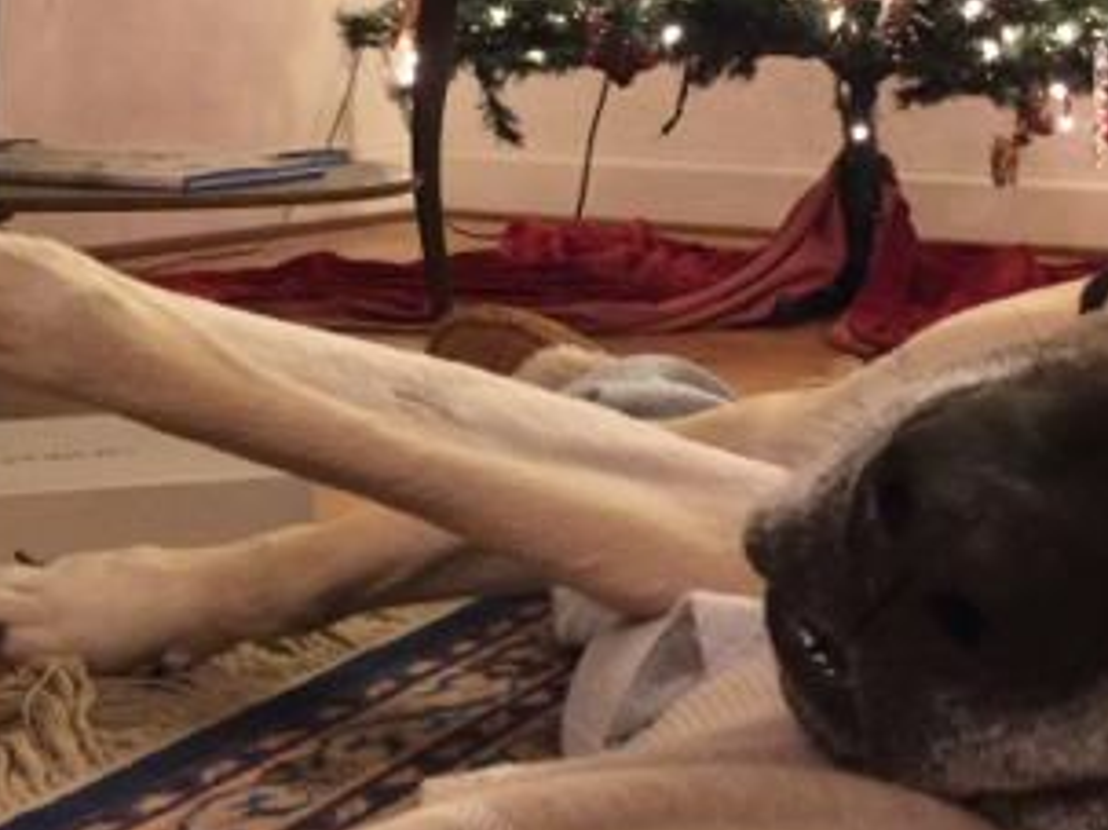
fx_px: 2144
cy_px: 133
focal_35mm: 67
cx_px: 709
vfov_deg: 21.6
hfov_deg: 28.8
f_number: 2.2
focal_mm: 4.15
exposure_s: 1/17
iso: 250
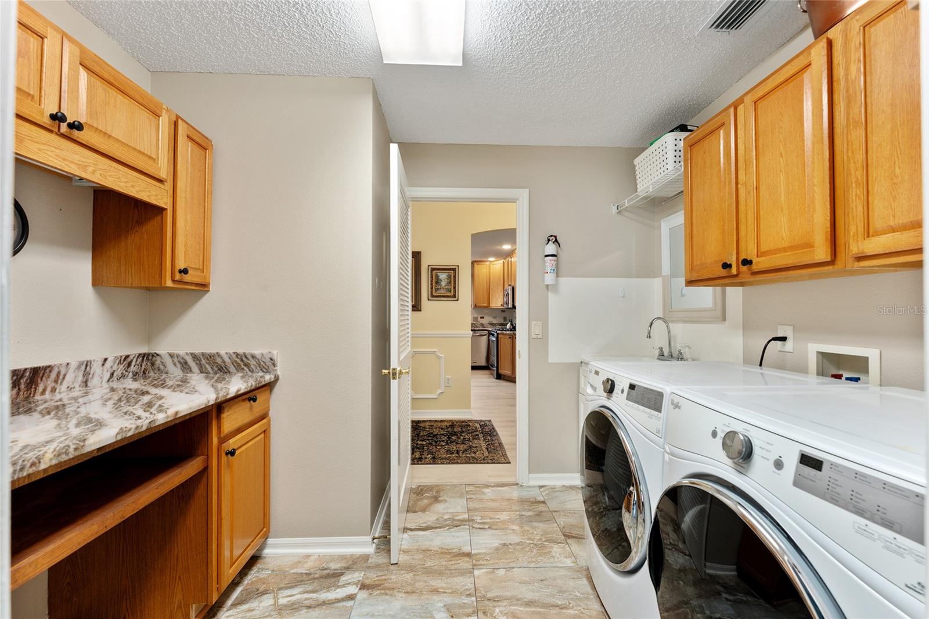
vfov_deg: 81.2
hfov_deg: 104.3
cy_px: 310
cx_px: 464
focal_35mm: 14
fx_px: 361
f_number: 7.1
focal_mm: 14
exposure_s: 1/8
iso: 400
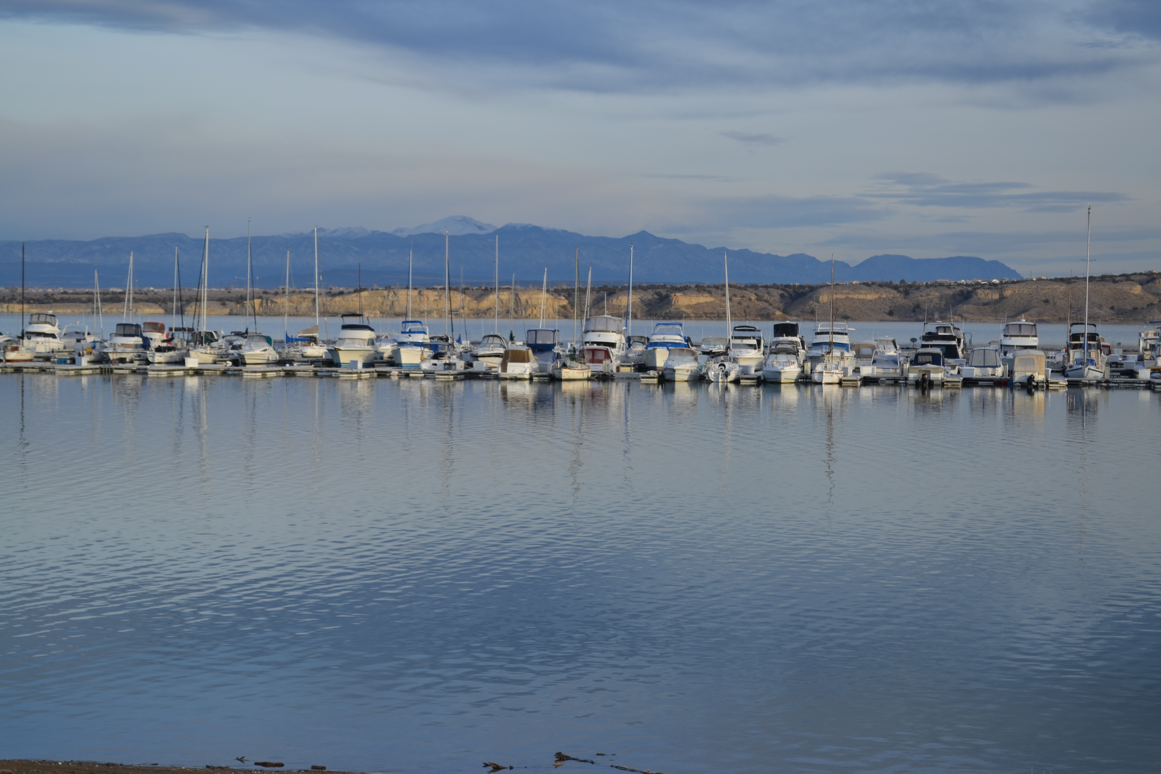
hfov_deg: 24.6
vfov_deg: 16.6
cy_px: 387
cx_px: 580
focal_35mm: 82
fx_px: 2660
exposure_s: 1/200
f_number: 7.1
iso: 100
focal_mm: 55
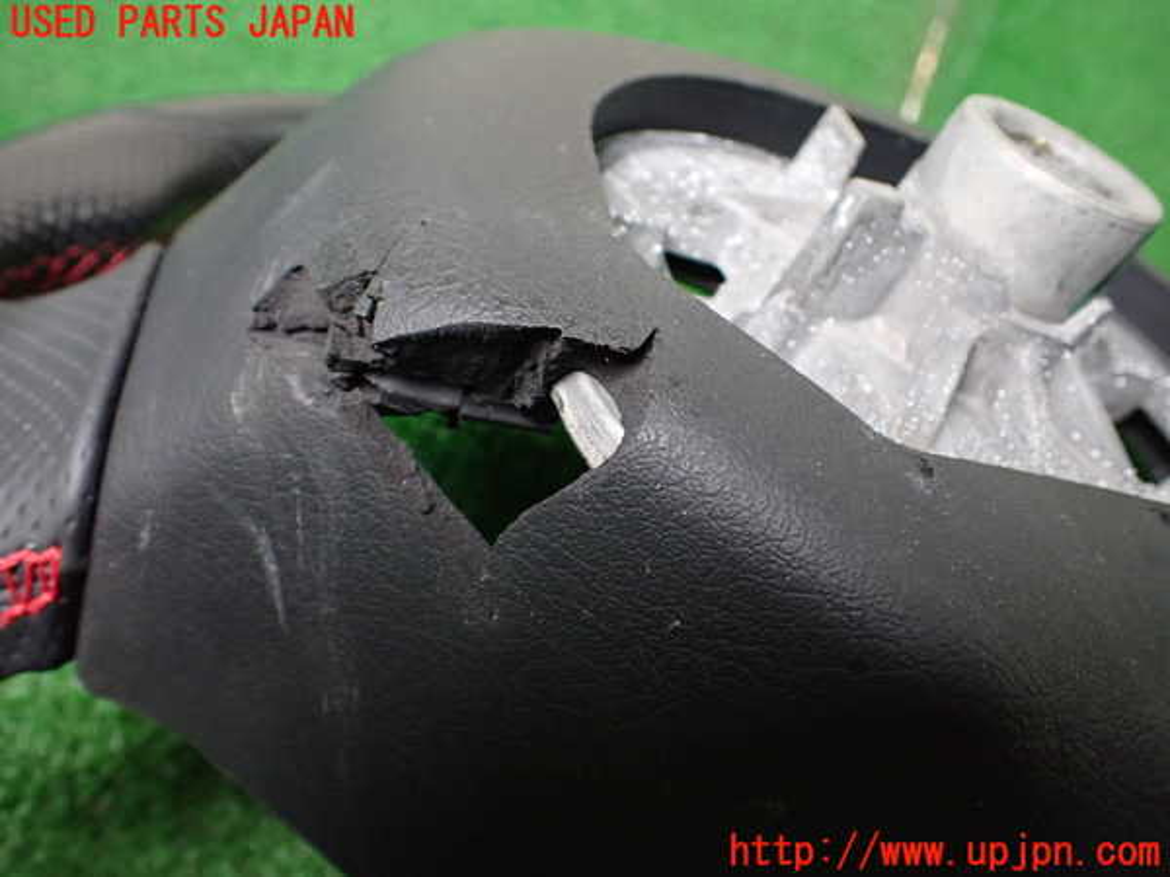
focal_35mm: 30
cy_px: 438
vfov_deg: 46.8
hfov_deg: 60.0
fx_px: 1014
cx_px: 585
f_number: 2.3
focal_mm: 5.4
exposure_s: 1/80
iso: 800
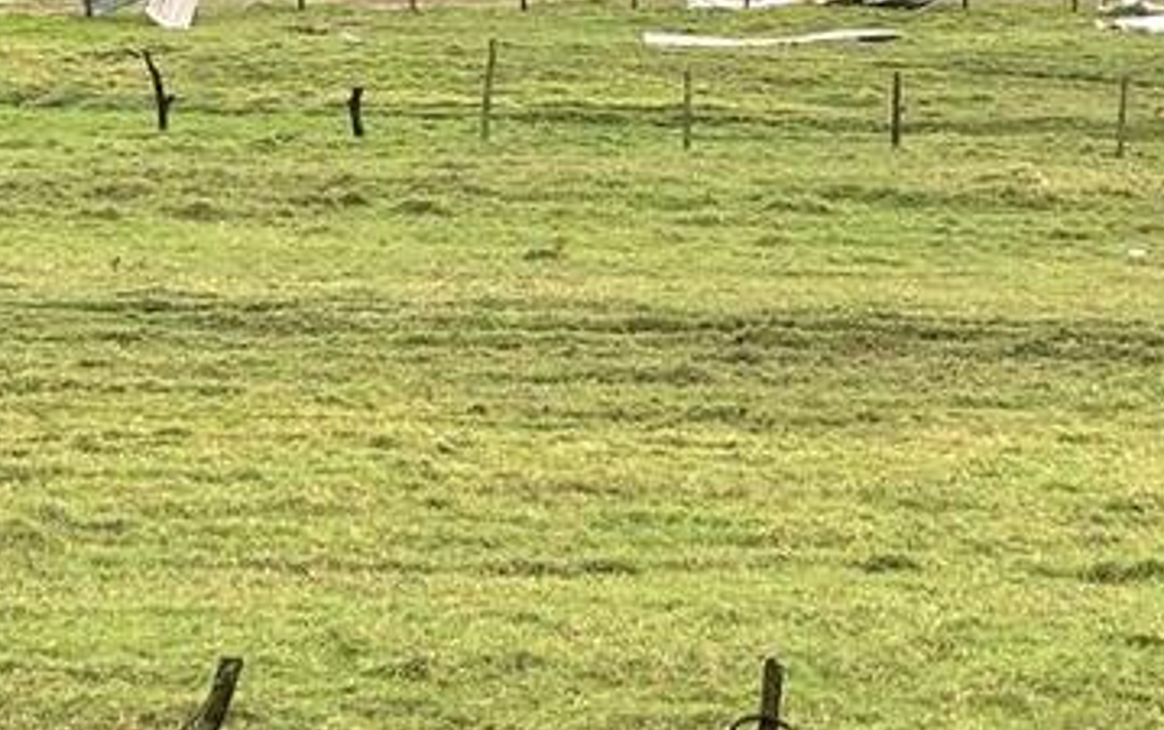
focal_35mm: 184
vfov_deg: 7.1
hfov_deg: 11.4
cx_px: 661
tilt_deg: -9.8
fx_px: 5842
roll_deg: -0.9
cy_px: -81
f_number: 1.6
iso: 32
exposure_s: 1/195
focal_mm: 5.96
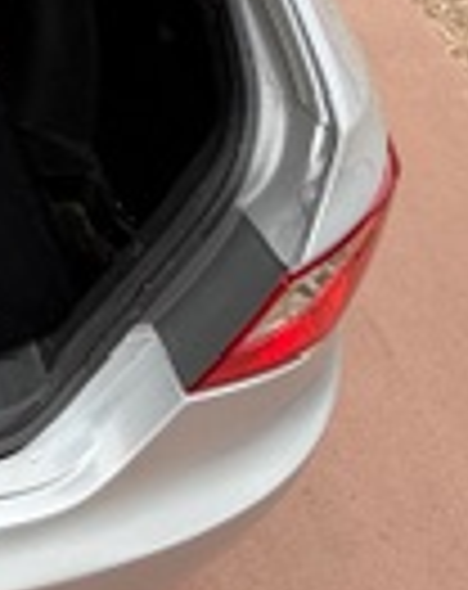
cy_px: -99
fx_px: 1165
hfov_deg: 18.3
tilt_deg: -36.8
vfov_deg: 25.7
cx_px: -351
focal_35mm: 67
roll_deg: +0.7
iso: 40
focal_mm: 2.22
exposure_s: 1/233
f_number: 2.2
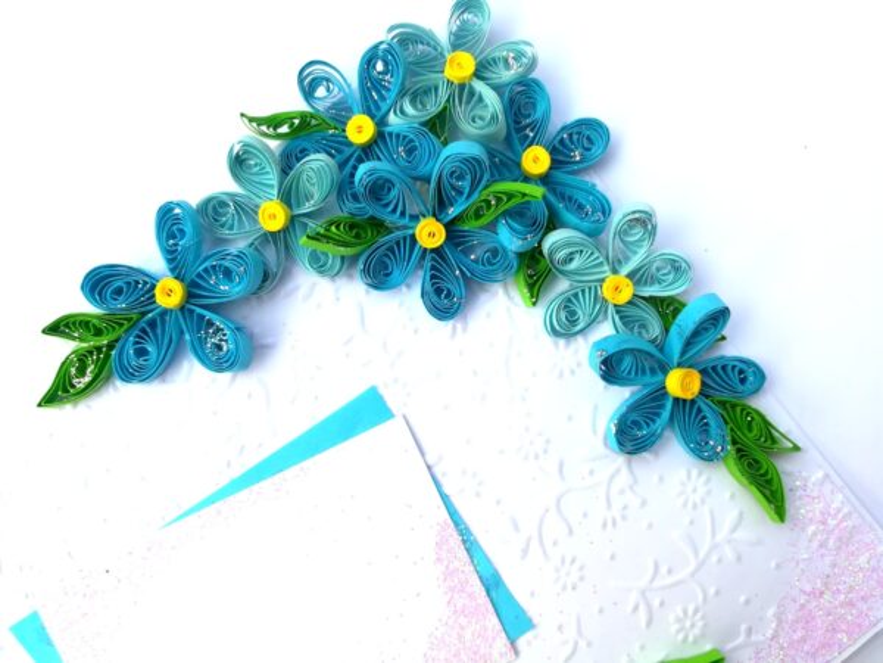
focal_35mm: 26
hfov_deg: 67.3
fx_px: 663
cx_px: 442
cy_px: 332
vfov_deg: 53.1
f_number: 2.2
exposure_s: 1/261
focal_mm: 3.83
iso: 50
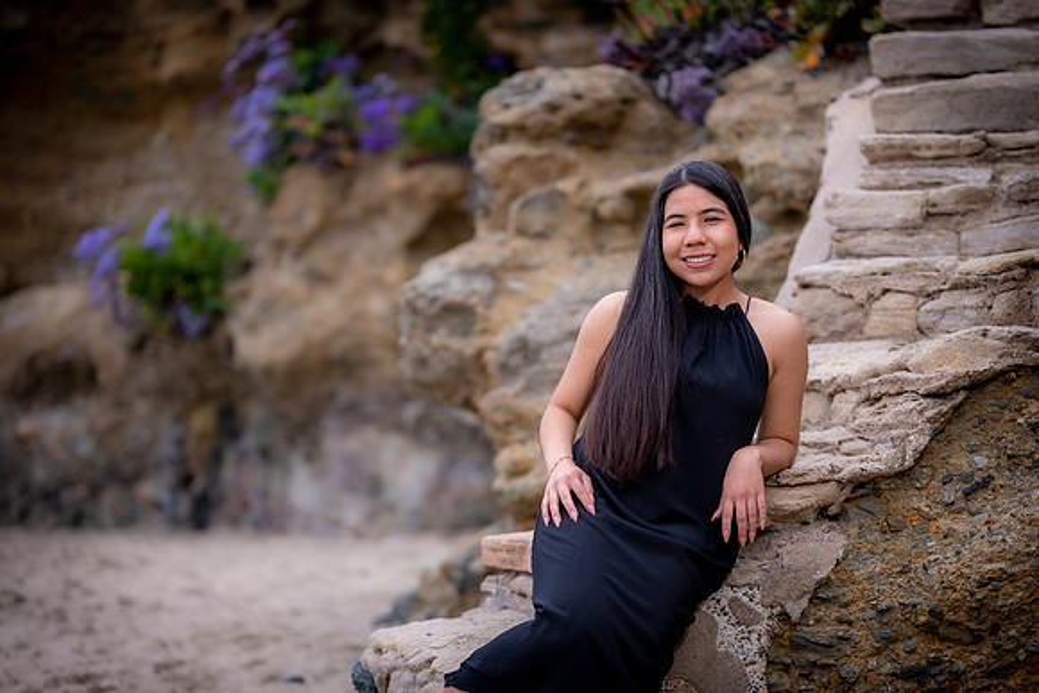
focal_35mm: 85
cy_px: 346
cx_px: 520
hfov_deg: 23.9
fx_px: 2454
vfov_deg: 16.1
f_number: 2
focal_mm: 85
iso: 50
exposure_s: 1/100
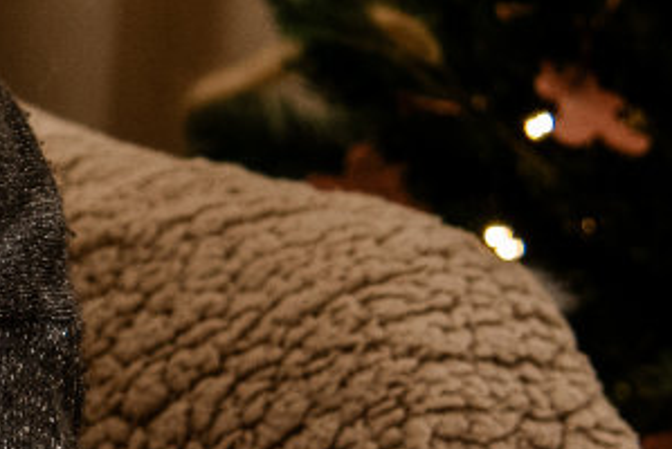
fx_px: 4652
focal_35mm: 249
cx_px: -545
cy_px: -139
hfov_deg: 8.0
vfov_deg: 5.5
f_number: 4.5
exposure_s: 1/100
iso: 640
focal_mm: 46
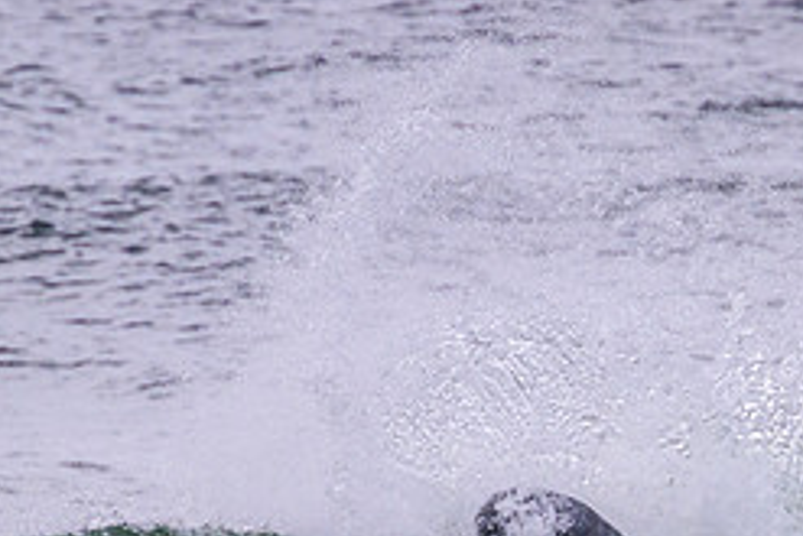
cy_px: 622
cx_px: 592
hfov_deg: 1.1
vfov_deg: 0.7
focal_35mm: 1876
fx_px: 41868
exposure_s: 1/2000
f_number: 11
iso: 2000
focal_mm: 800
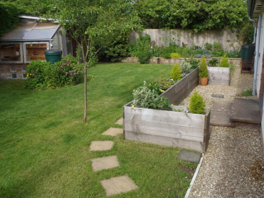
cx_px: 137
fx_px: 259
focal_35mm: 34
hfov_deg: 53.9
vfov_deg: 41.8
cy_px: 97
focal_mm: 5
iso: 80
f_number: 3.9
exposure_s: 1/400
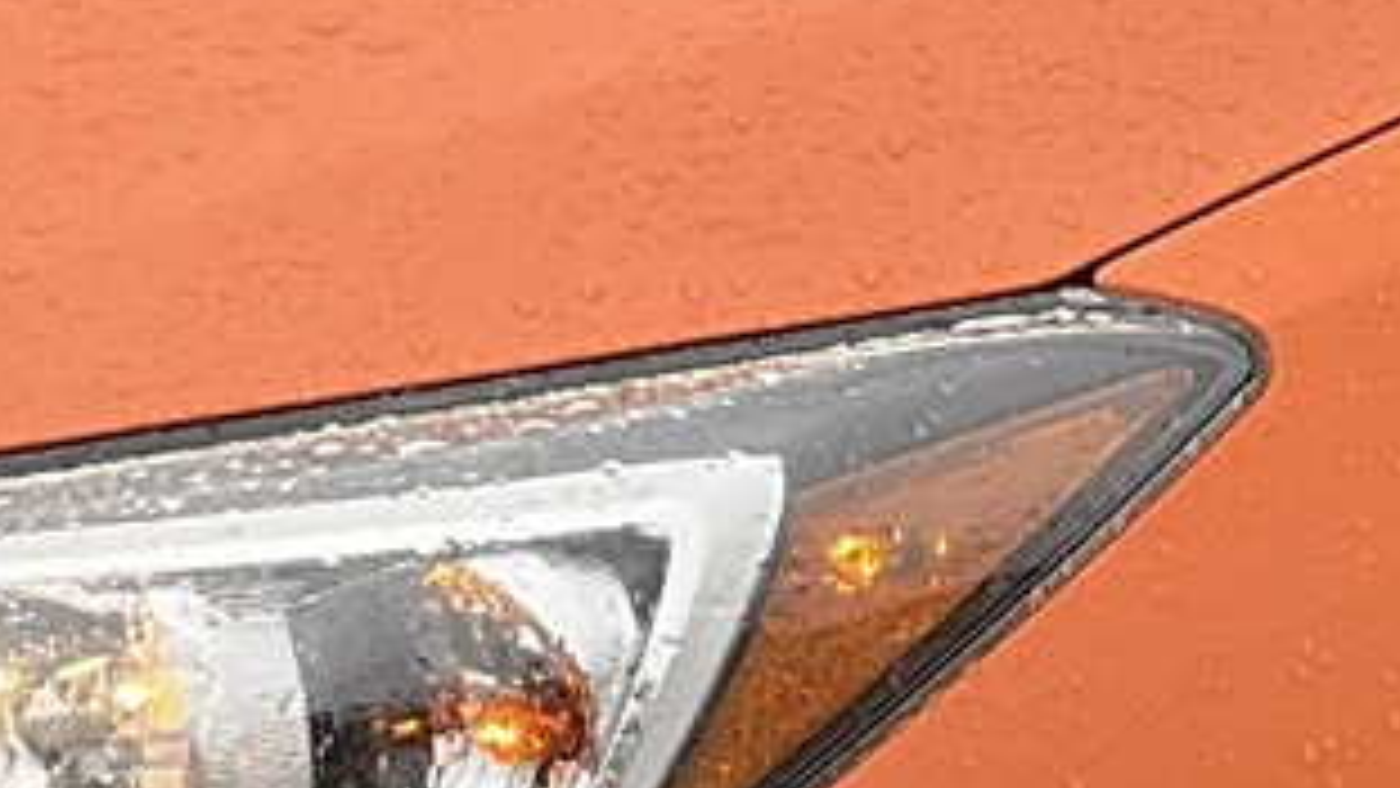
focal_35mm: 203
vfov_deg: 6.0
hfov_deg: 10.5
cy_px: 360
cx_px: 1305
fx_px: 7536
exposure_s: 1/242
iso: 20
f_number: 1.8
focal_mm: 3
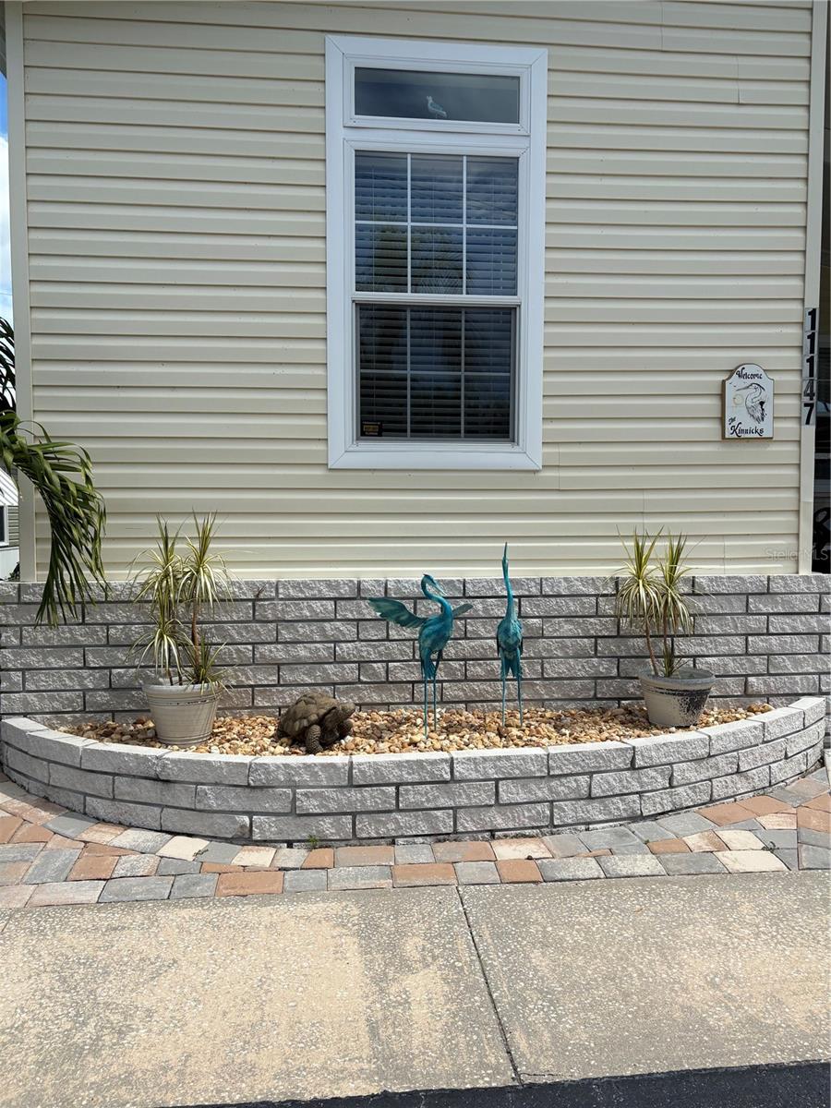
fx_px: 832
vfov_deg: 67.3
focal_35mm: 26
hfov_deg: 53.1
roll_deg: +0.0
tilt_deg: -3.4
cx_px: 416
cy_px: 554
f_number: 1.6
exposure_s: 1/4329
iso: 50
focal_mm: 5.96
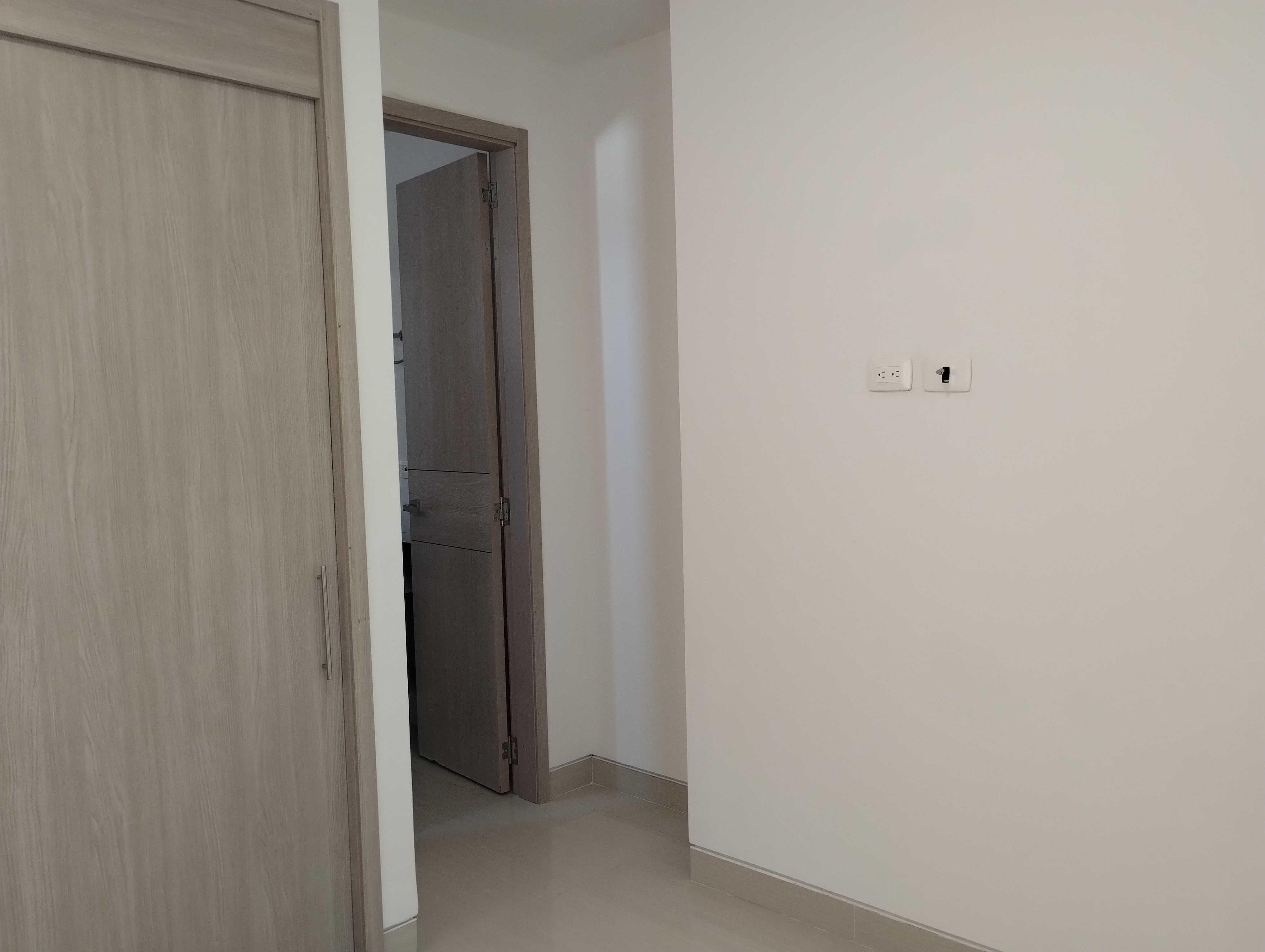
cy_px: 476
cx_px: 632
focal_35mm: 28
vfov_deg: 49.9
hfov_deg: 63.4
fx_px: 1025
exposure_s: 1/40
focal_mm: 4.27
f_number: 1.8
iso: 438
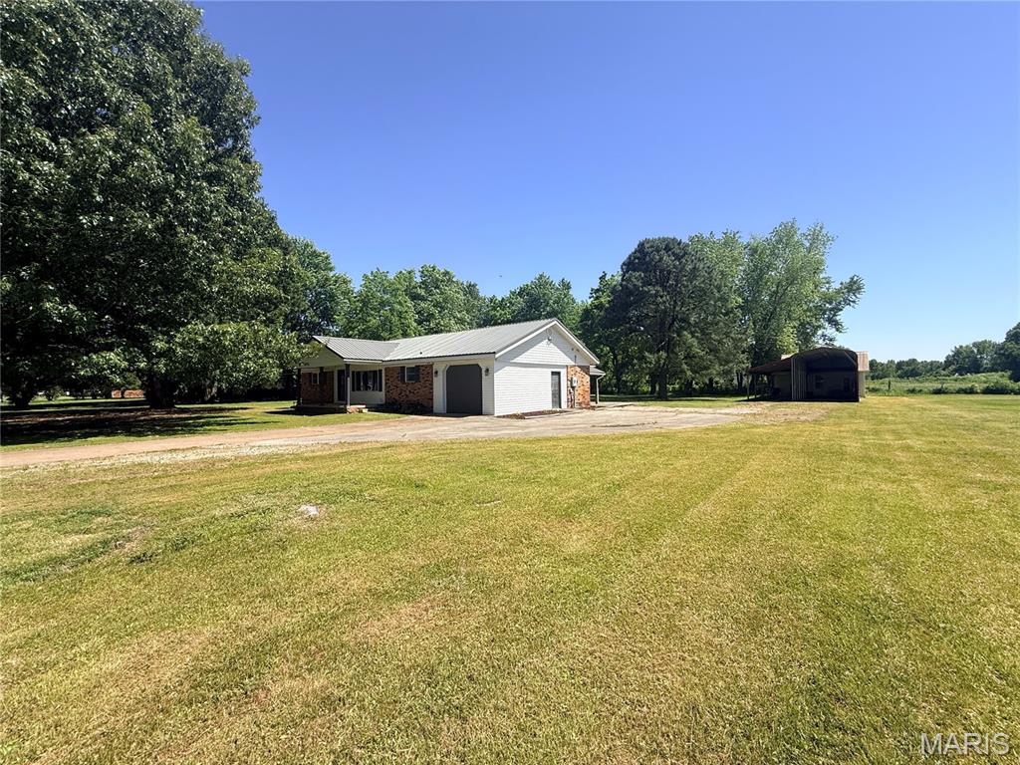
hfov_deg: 102.1
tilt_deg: +1.0
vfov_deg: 85.7
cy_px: 382
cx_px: 510
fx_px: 413
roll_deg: +0.7
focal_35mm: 14
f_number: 2.2
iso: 50
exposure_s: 1/1613
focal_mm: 2.22
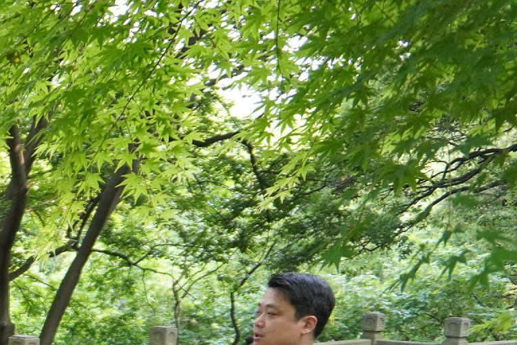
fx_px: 1143
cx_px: -288
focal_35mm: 80
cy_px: 501
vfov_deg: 15.9
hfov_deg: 21.0
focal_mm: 17
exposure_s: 1/160
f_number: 4
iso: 1000
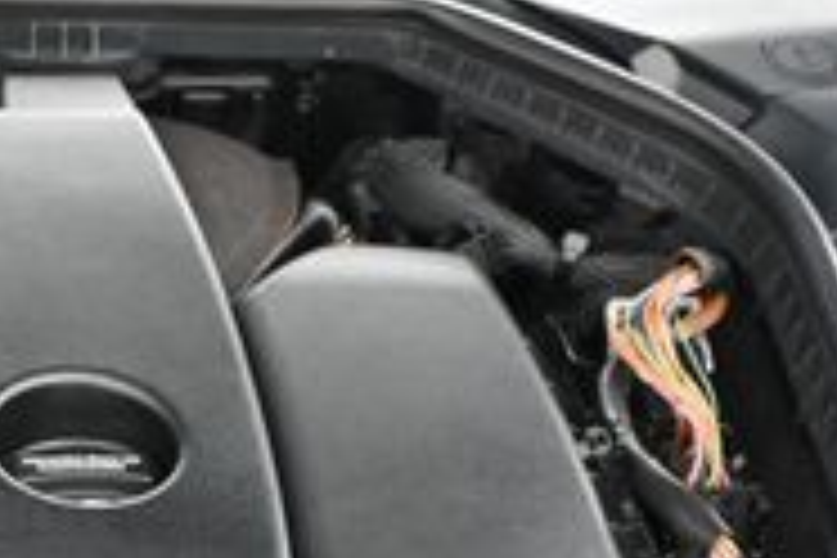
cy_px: 806
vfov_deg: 11.1
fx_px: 2760
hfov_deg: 16.6
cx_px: -112
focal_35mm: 119
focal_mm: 23
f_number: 4.2
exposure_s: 1/200
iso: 400
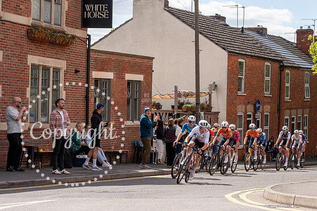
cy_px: 133
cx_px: 208
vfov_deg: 14.4
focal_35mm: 95
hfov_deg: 21.5
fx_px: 834
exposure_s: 1/1000
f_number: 5
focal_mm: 70
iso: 200
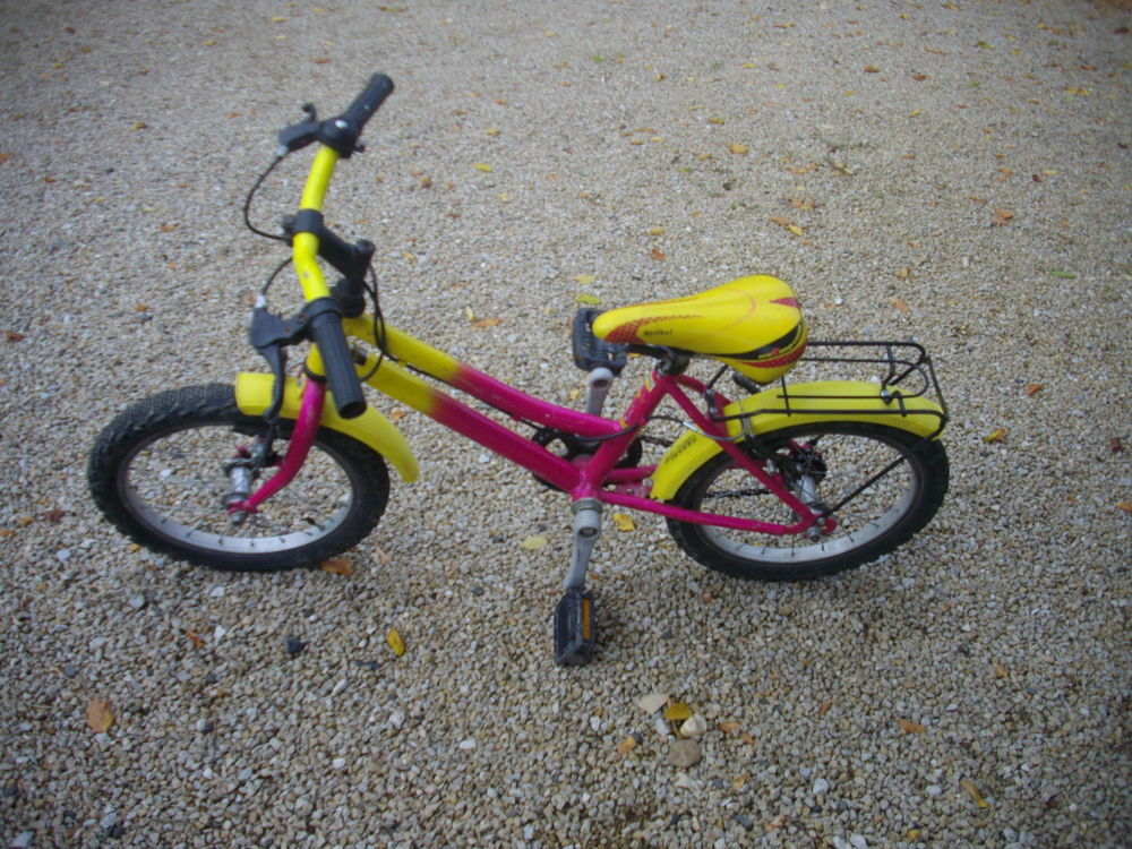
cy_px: 424
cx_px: 566
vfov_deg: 38.7
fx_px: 1210
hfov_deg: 50.1
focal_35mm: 37
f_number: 5.6
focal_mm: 6.2
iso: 100
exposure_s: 1/125
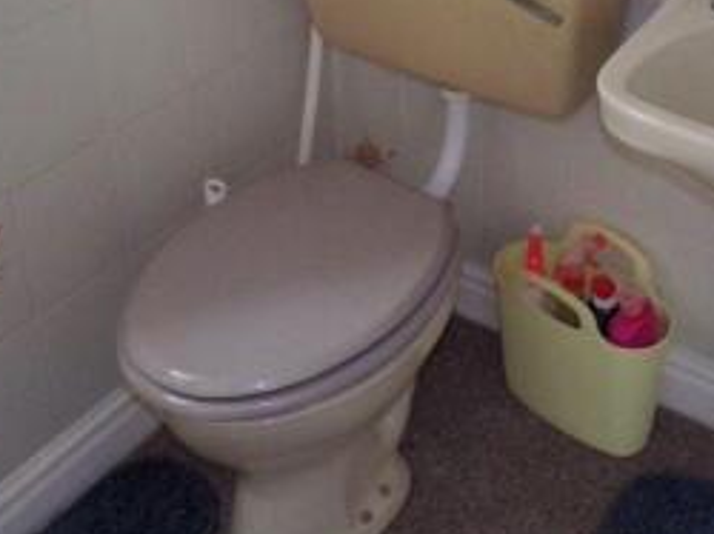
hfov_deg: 33.8
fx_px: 1154
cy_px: -39
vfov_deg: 24.5
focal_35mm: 56
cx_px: 516
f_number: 3
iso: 200
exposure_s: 1/34
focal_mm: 4.3
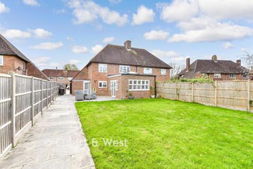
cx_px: 126
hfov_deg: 93.3
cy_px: 84
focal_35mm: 17
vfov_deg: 70.4
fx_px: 119
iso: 320
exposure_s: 1/250
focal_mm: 11.5
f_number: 8
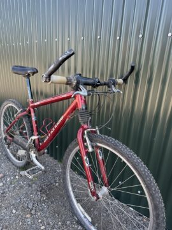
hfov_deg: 56.8
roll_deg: -4.1
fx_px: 159
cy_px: 115
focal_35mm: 24
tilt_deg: -18.5
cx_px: 86
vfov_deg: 71.6
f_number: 1.78
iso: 64
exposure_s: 1/193
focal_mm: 6.86
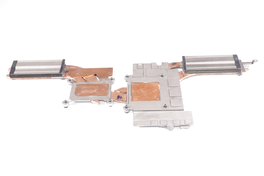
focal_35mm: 48
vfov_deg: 28.0
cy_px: 88
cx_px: 132
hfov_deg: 41.1
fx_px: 352
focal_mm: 32
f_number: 6.3
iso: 640
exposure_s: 1/125
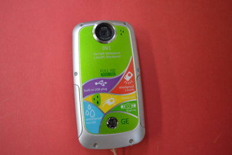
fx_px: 193
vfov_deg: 43.6
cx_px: 116
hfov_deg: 61.9
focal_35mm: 30
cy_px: 78
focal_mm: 20
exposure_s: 1/40
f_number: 3.8
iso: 400
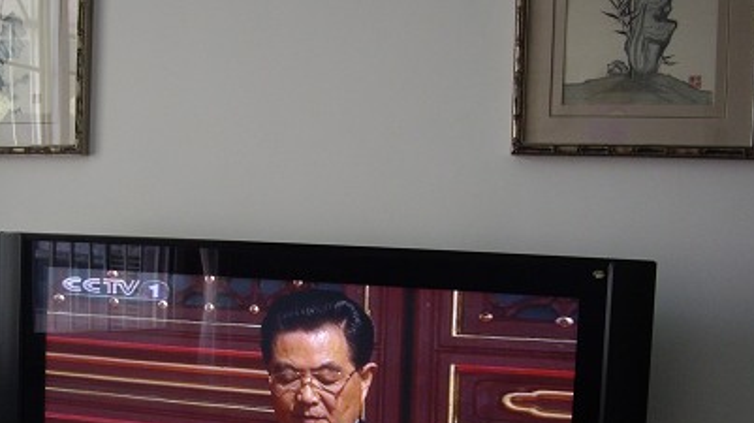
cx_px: 322
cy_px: 361
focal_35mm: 62
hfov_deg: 33.8
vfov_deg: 19.1
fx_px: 1239
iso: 200
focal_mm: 7.9
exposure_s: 1/50
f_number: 2.8
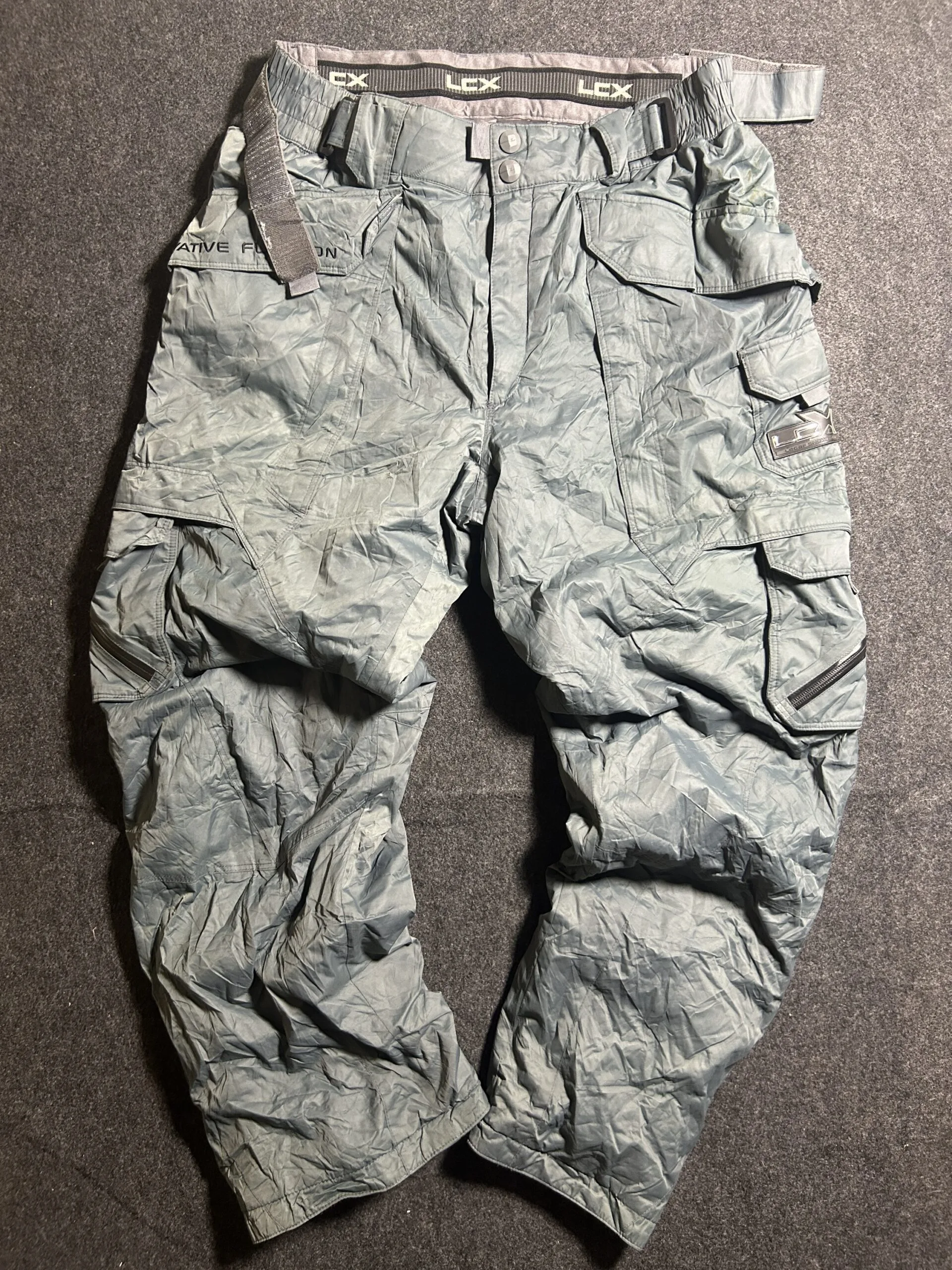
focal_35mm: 26
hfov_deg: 53.1
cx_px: 476
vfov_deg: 67.3
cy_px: 635
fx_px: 953
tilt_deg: -65.7
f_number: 1.5
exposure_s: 1/50
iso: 320
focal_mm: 5.7
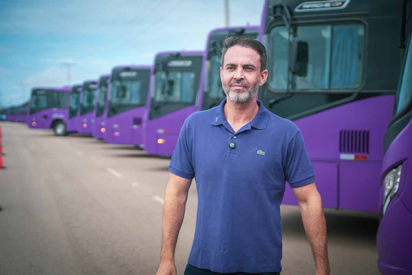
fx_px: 640
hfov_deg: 35.7
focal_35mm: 56
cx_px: 206
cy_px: 138
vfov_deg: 24.2
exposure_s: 1/5000
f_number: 2.8
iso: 500
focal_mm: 55.9
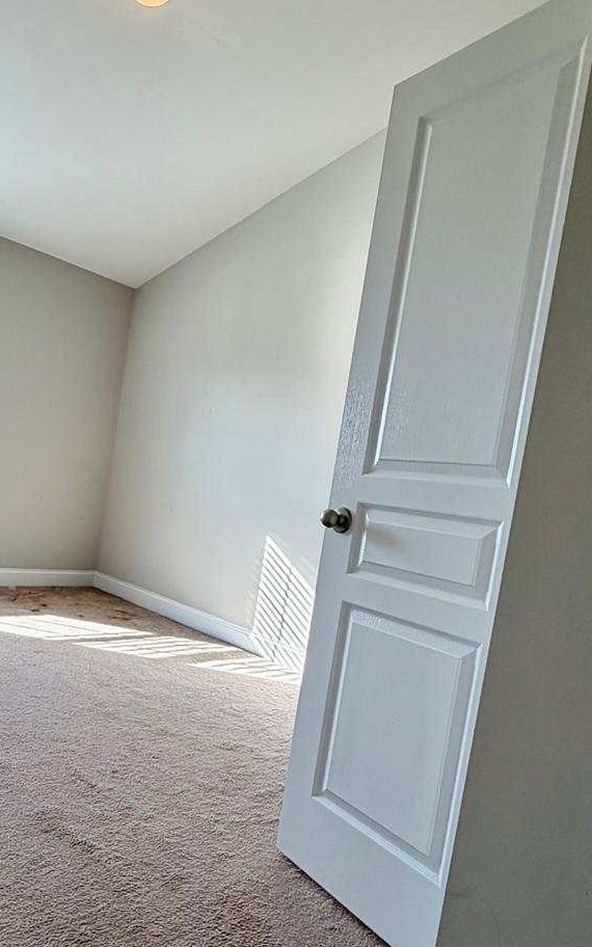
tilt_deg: -3.7
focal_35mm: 25
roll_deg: -8.3
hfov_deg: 48.9
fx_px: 645
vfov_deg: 72.2
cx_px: 226
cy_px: 533
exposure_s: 1/120
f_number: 2.2
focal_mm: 2.22
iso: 100
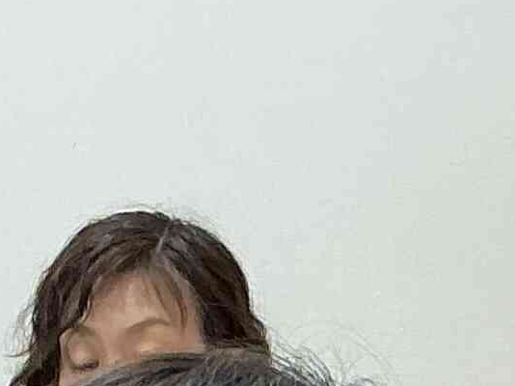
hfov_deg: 9.0
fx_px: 3257
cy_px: 1355
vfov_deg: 6.0
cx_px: 264
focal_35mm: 219
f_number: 1.8
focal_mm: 3
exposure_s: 1/60
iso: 64
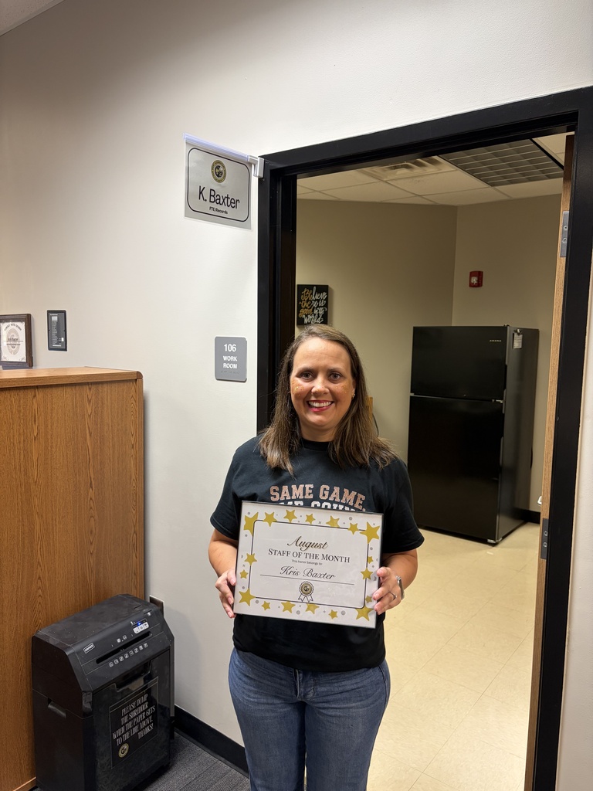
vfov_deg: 67.3
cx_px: 296
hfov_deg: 53.1
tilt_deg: -5.9
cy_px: 396
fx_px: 594
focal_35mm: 26
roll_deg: -1.1
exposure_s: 1/60
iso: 125
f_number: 1.6
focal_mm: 5.96
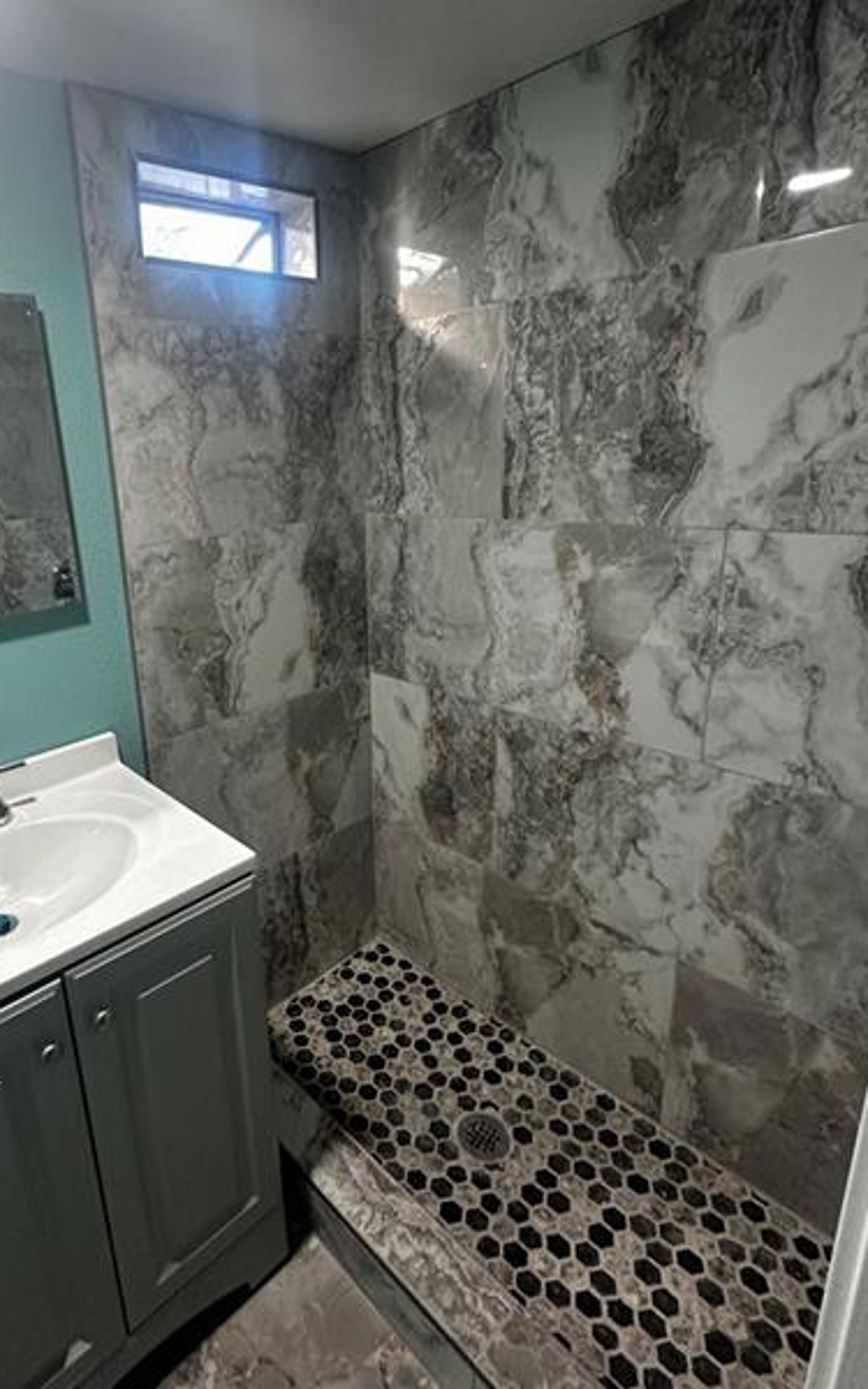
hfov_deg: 60.6
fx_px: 719
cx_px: 282
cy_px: 648
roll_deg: +3.3
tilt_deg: -15.0
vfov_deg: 87.9
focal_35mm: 19
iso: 250
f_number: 2.2
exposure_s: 1/60
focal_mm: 2.22
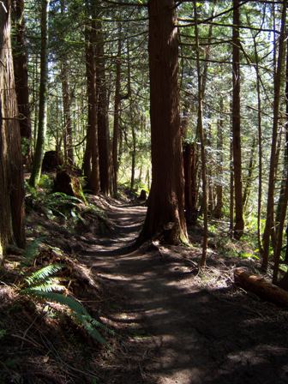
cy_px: 192
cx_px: 144
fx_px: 399
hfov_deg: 39.7
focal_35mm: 36
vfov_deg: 51.4
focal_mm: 7.5
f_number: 2.8
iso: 80
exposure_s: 1/60
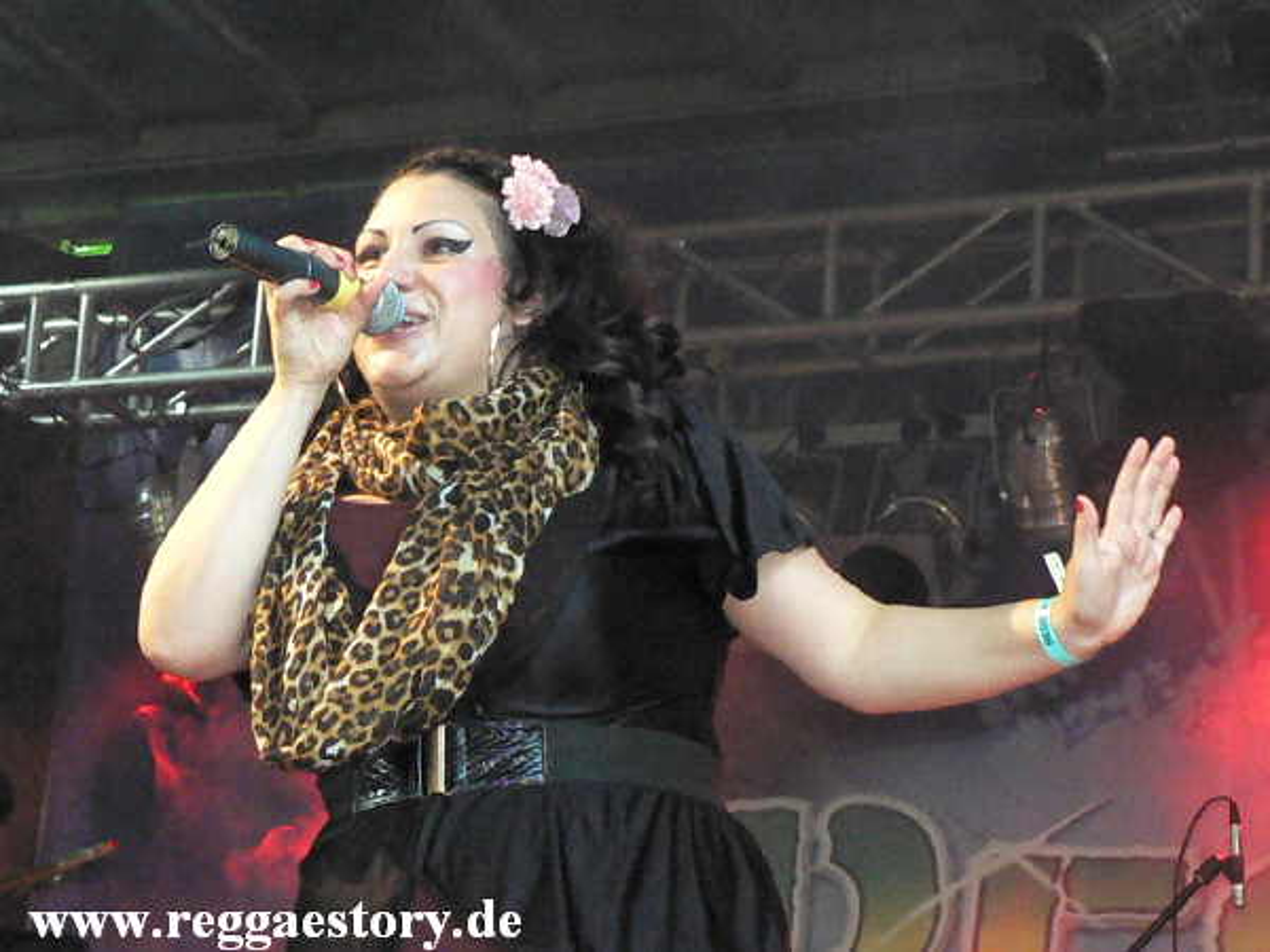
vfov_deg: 24.0
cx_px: 635
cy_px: 476
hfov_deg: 31.7
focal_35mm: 61
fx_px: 2238
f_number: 3.2
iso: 400
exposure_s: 1/60
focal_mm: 10.5
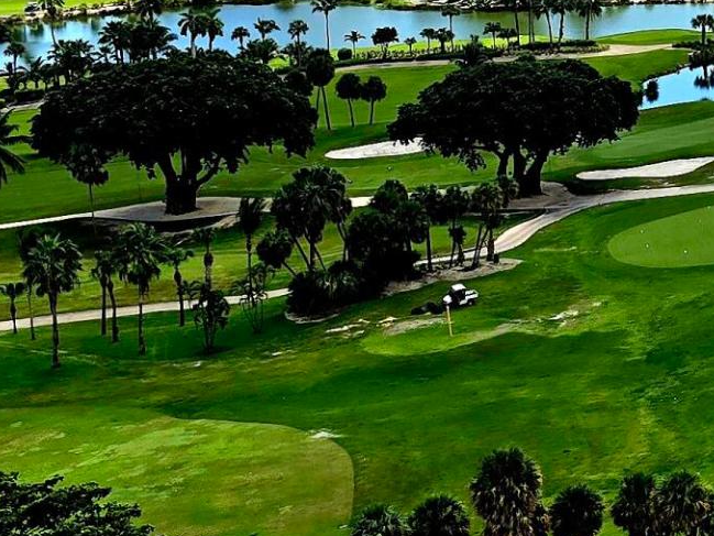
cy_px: -181
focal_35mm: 102
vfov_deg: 13.9
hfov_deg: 15.8
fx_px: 2104
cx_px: 1362
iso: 12
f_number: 1.7
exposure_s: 1/1111
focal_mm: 6.3
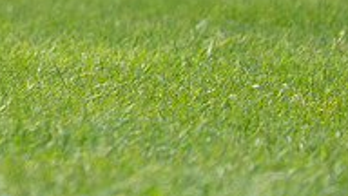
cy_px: -152
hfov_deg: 2.0
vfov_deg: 1.1
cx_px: -118
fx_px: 9790
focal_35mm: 1061
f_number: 6.3
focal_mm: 335
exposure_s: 1/4000
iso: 1000
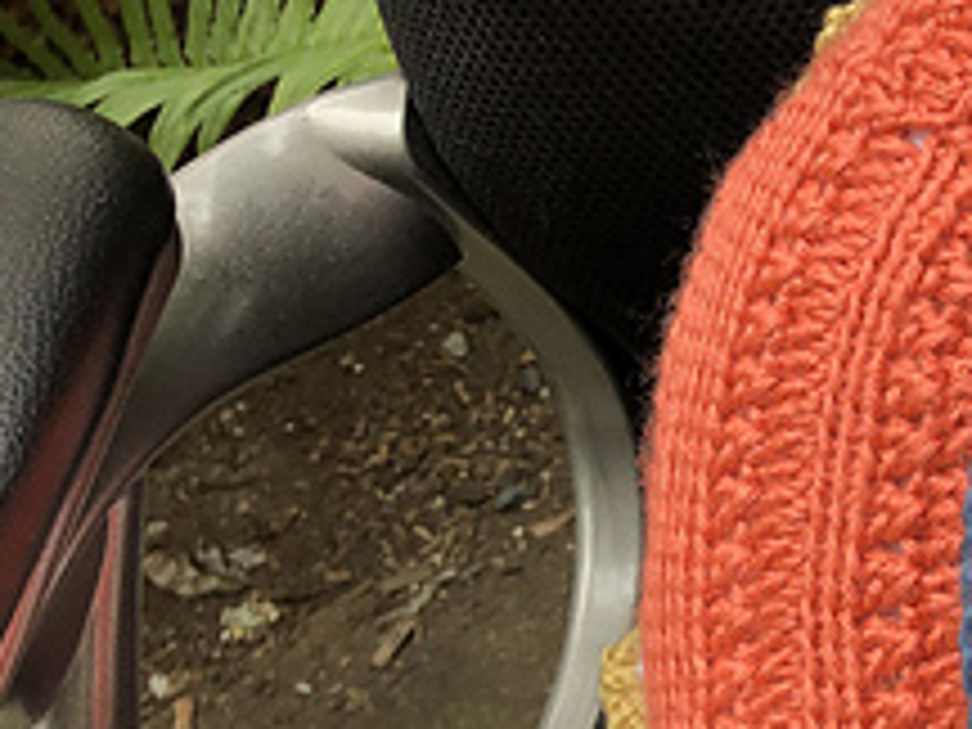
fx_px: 2331
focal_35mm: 83
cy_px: 598
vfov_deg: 17.6
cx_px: 1372
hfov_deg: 20.7
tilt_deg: -55.9
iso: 20
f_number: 1.8
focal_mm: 3.99
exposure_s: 1/216
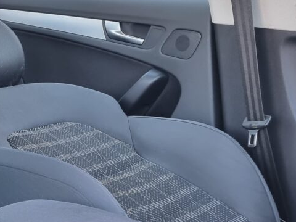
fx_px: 684
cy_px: 192
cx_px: -46
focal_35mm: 80
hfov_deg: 22.7
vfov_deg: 18.2
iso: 200
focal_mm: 6.7
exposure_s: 1/100
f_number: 1.8
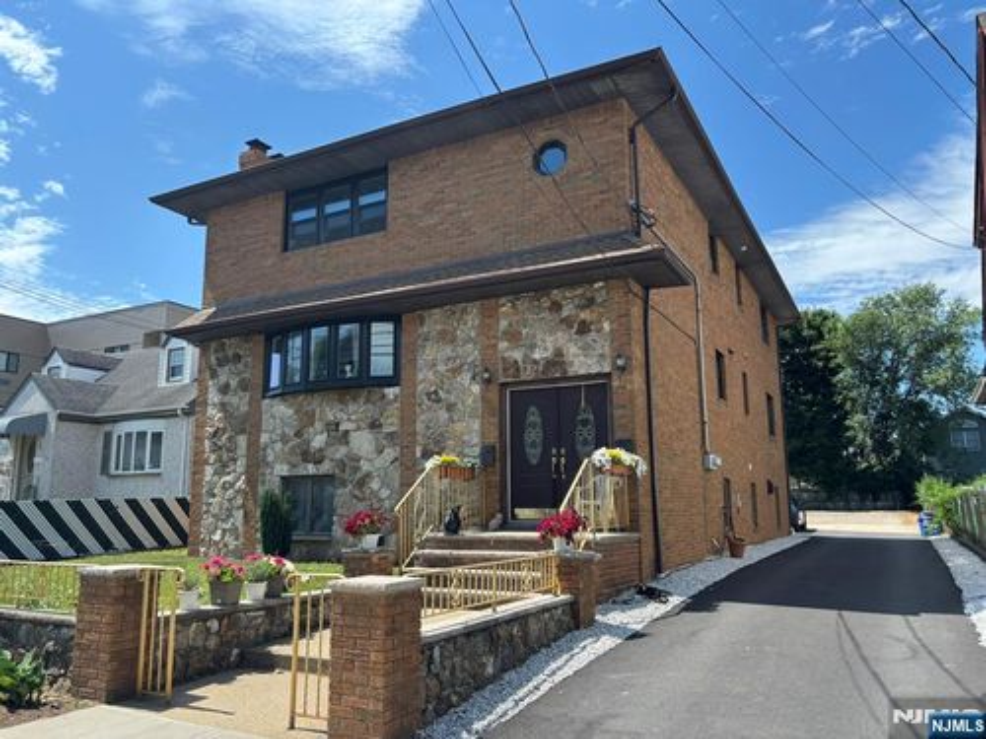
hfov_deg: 67.3
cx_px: 493
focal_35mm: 26
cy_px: 370
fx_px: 741
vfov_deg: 53.1
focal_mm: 5.96
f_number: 1.6
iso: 50
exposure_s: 1/1984
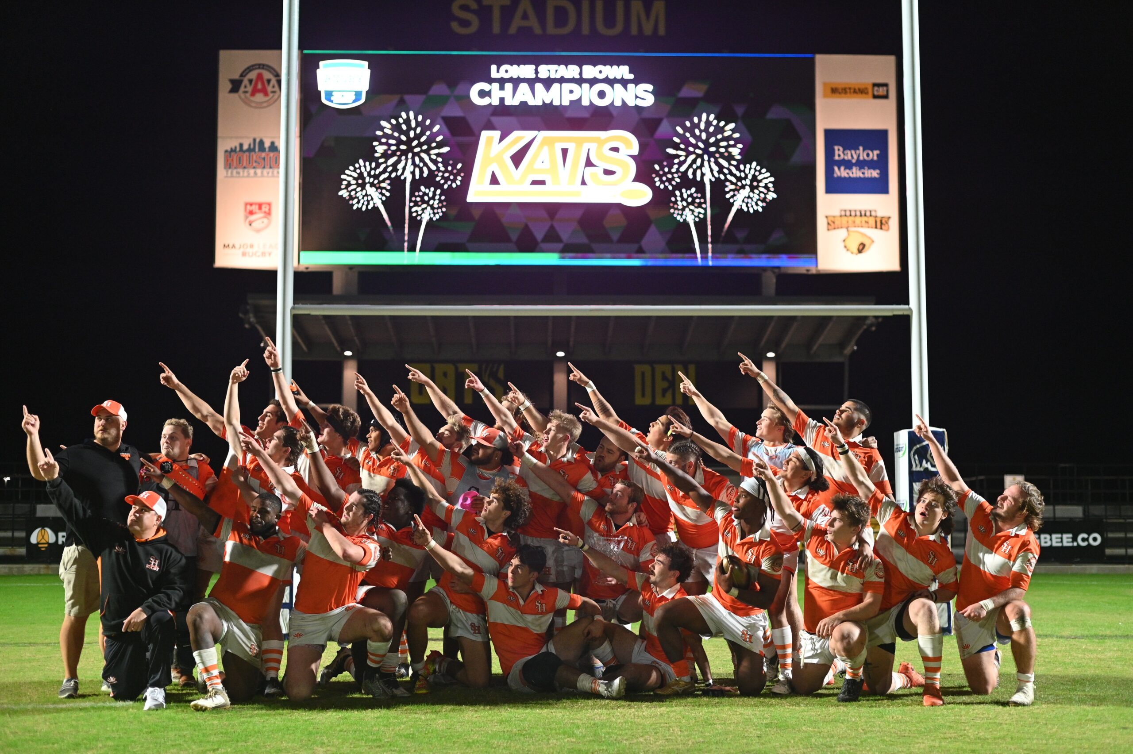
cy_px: 377
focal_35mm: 50
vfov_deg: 27.0
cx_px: 566
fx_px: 1573
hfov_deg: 39.6
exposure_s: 1/250
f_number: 2.2
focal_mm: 50
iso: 2000
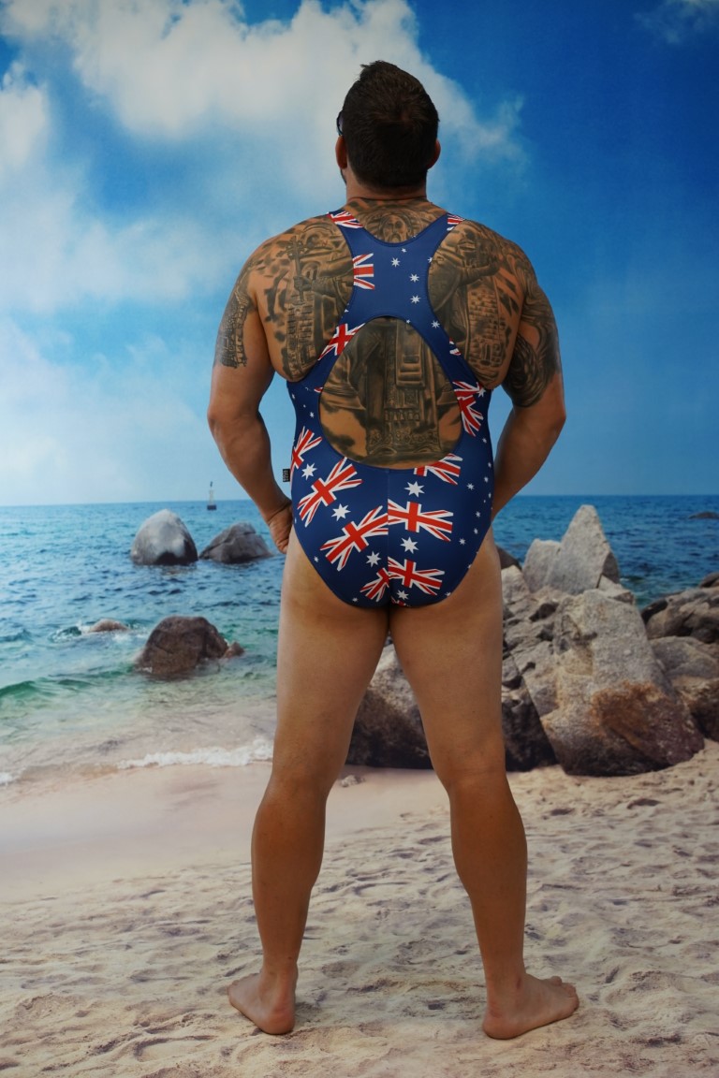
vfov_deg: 47.4
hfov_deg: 32.6
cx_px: 360
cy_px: 539
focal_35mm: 41
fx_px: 1228
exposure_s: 1/100
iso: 800
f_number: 5
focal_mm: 41
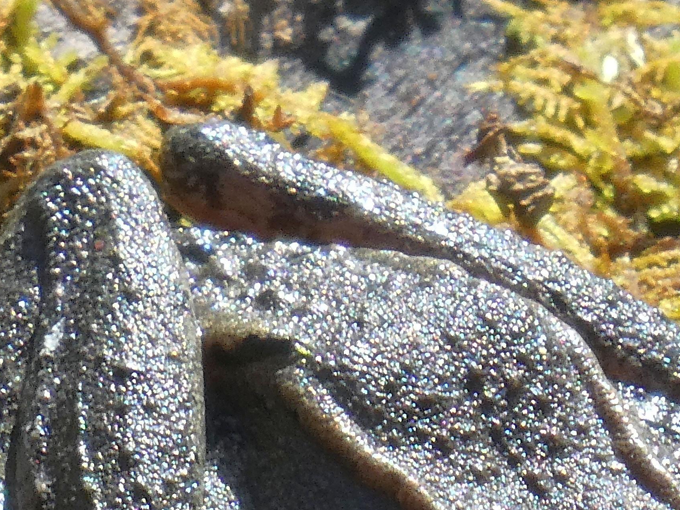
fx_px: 64496
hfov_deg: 0.6
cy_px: 589
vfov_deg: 0.5
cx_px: 270
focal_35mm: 3283
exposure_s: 1/125
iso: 80
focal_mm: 129
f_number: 6.4
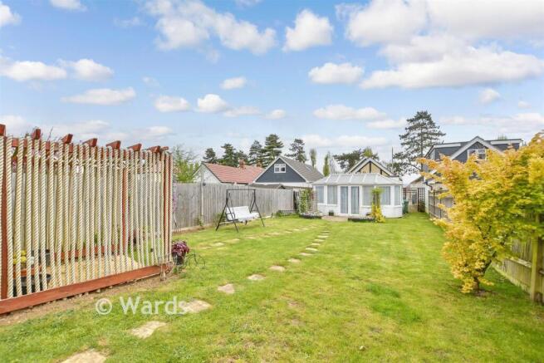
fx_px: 227
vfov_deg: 77.4
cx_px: 272
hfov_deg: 100.4
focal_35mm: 15
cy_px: 182
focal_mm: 10
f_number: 8
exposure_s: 1/250
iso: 320
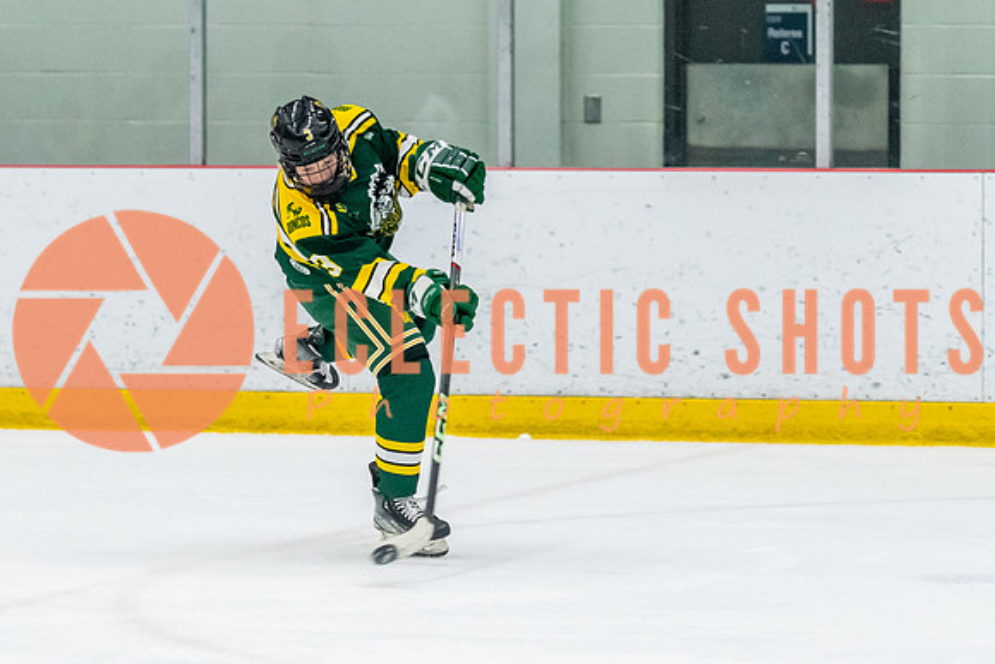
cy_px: 381
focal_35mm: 259
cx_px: 306
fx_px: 7167
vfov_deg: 5.3
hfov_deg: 7.9
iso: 4000
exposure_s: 1/800
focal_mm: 116
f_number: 2.8
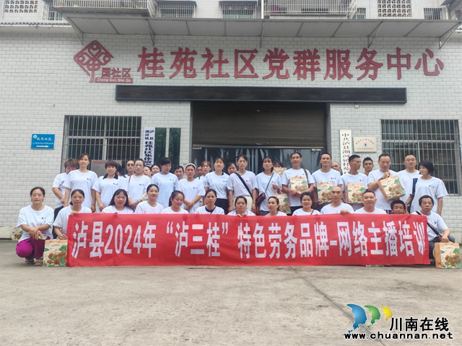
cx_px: 231
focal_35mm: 27
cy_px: 173
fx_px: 360
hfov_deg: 65.3
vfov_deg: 51.4
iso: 64
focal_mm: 5.52
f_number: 1.9
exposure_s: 1/310
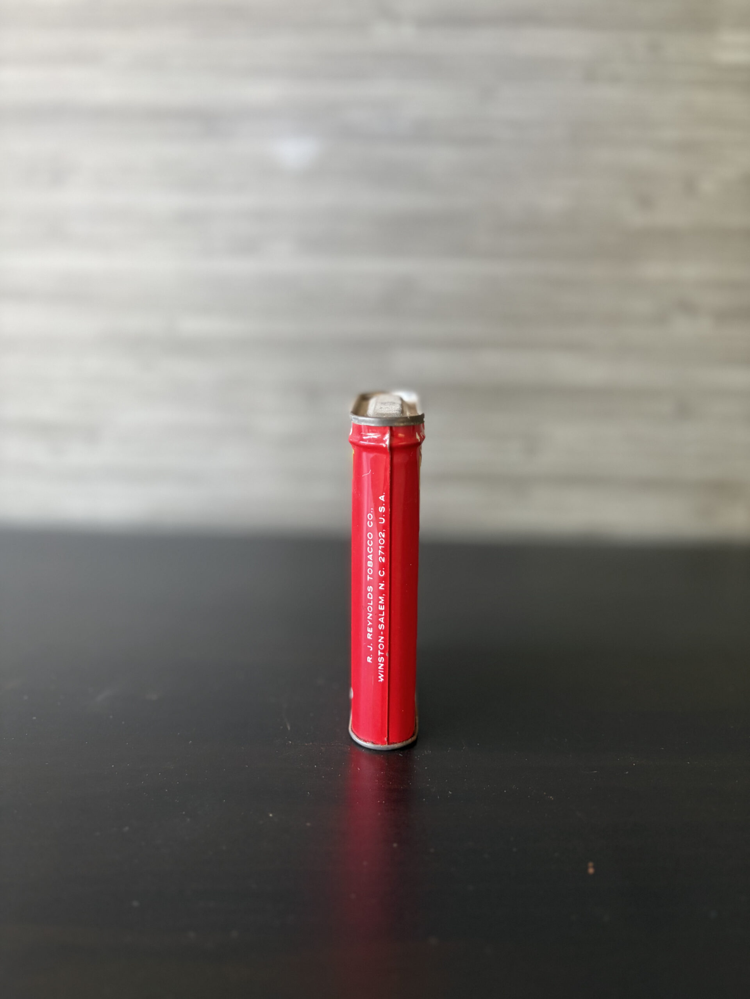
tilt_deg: -13.7
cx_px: 375
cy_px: 500
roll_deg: -1.5
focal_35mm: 26
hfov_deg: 53.1
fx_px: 751
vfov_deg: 67.3
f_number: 1.6
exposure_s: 1/60
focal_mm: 5.96
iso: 320
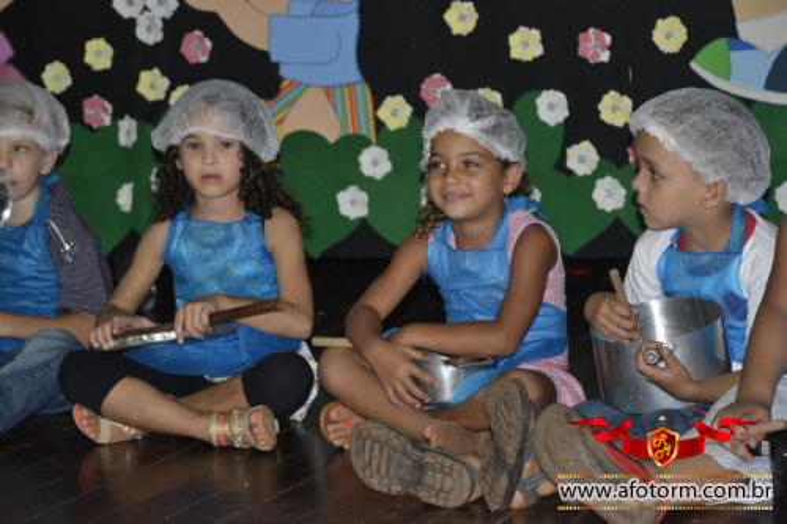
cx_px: 394
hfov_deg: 18.2
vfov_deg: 12.2
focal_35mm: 112
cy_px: 262
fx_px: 2458
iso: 3200
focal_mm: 75
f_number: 5.3
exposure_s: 1/60
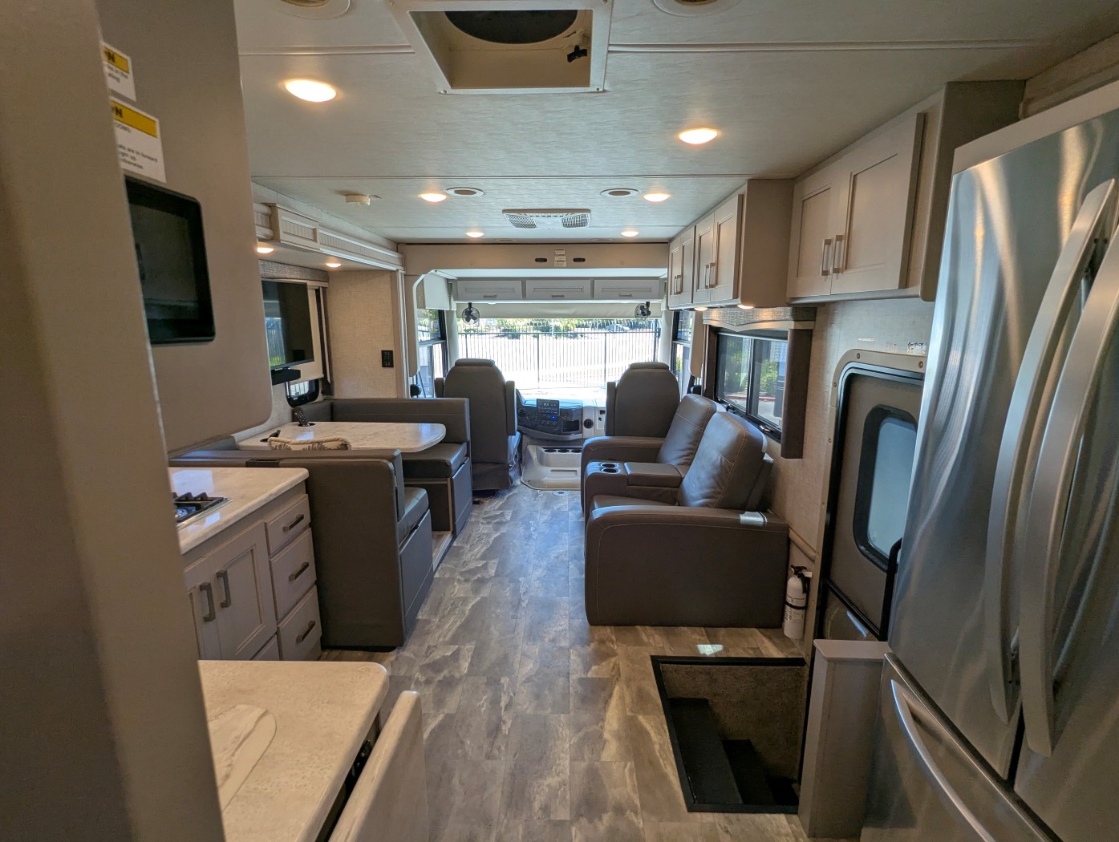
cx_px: 560
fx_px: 518
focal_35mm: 16
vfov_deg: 78.2
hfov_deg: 94.4
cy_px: 421
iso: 85
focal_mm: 2.35
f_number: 2.2
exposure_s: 1/180
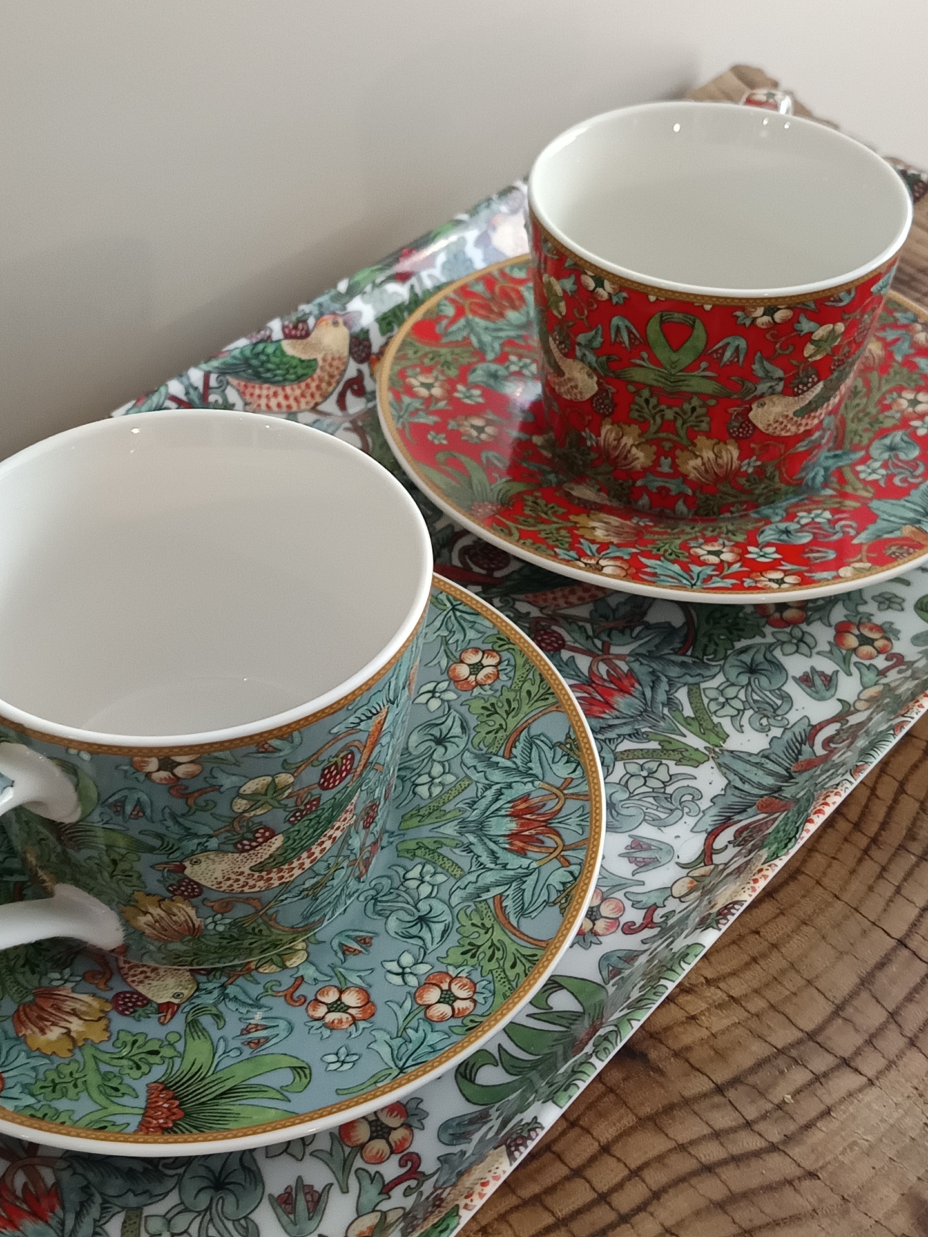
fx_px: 894
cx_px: 452
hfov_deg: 54.9
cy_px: 612
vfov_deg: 69.4
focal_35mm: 25
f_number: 1.7
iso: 991
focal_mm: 5.31
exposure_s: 1/33.3
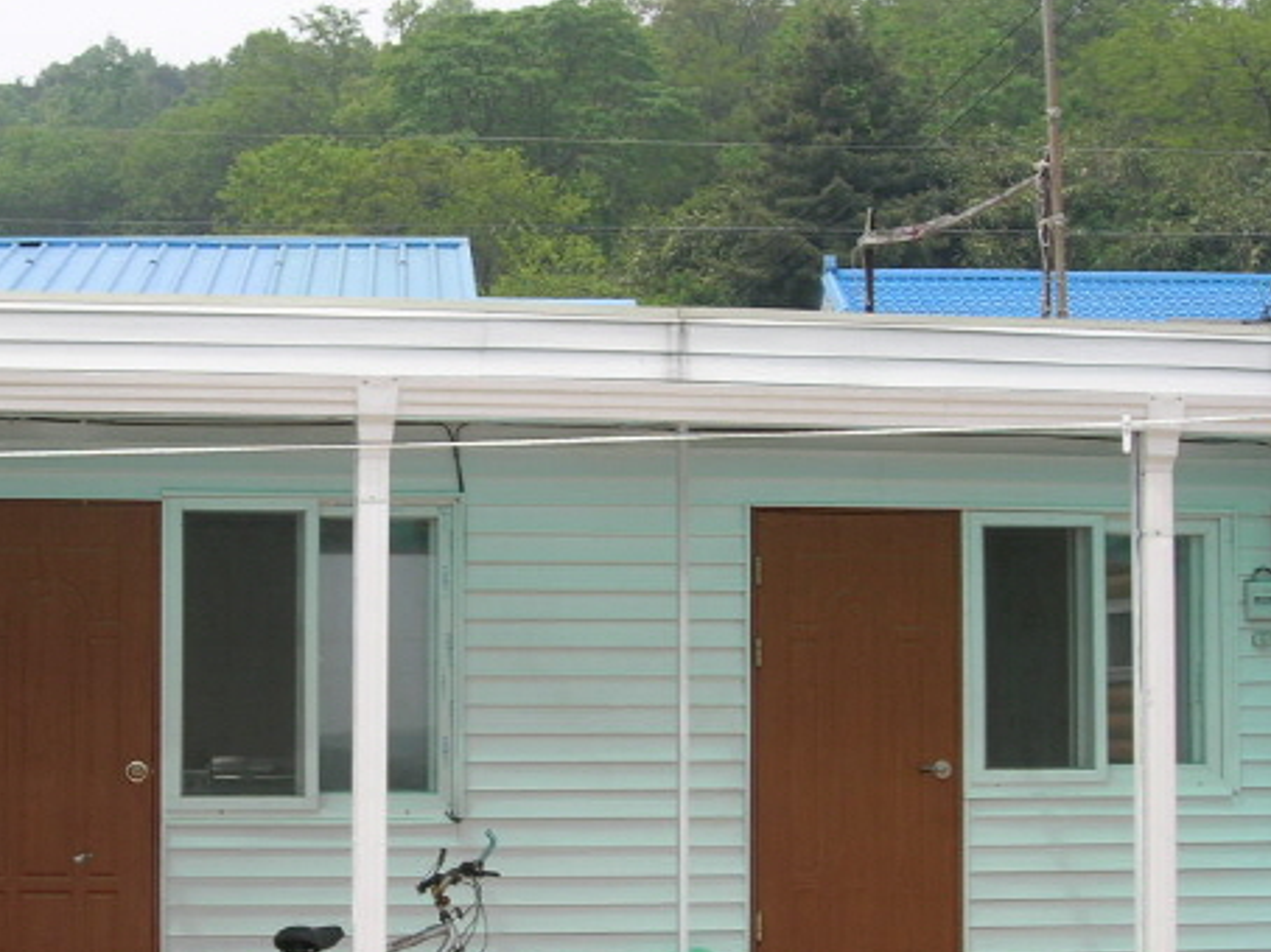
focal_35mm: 67
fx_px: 2459
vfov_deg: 21.8
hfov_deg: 28.7
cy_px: 647
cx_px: 381
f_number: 4.8
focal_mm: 7.8
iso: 64
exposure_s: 1/488
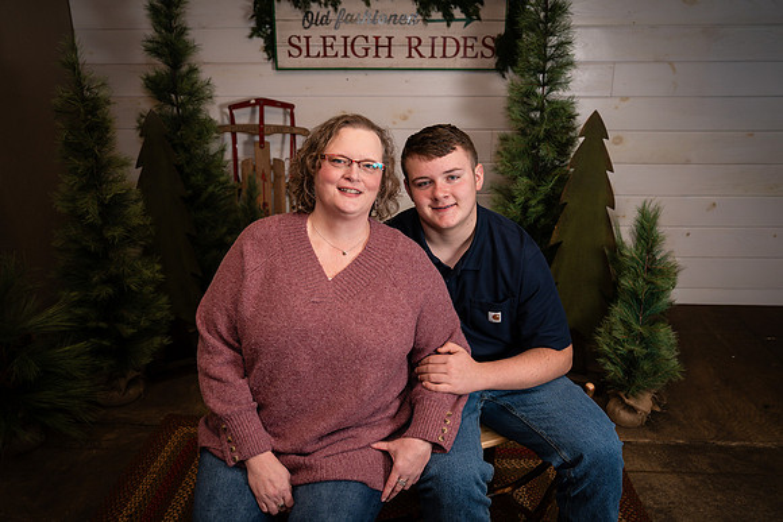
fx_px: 625
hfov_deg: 64.1
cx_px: 392
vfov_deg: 45.3
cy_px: 261
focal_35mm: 29
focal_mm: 28
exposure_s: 1/250
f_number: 3.5
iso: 250
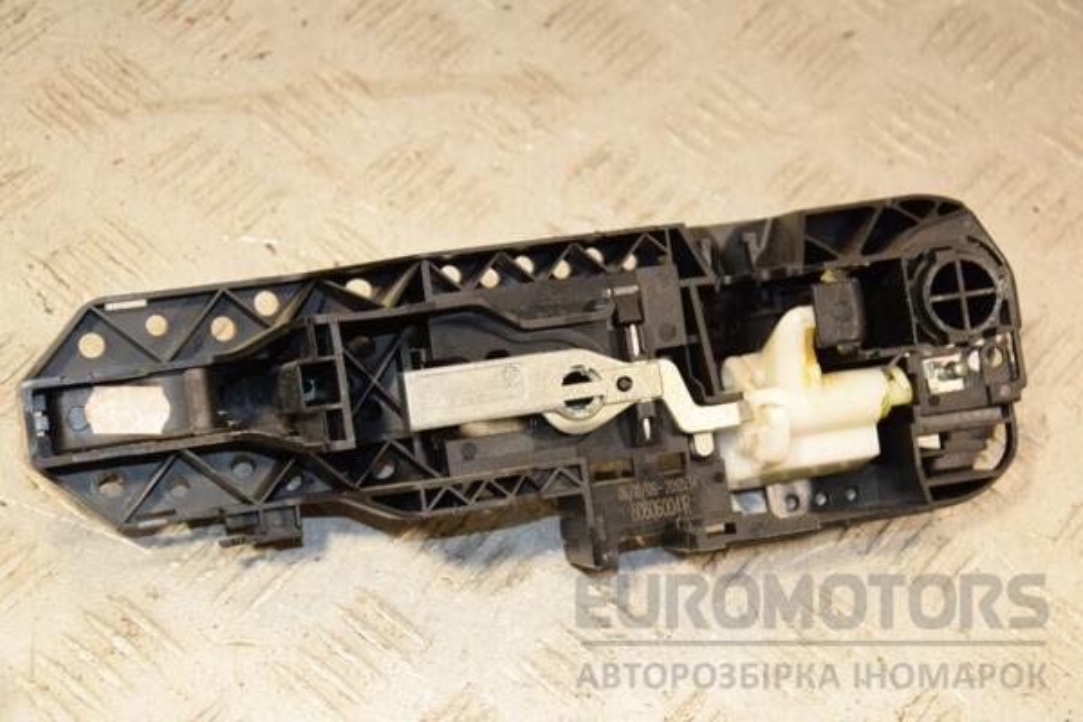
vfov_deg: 17.5
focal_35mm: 78
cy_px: 361
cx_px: 542
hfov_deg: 26.0
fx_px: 2346
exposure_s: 1/200
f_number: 5.6
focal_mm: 52
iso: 800
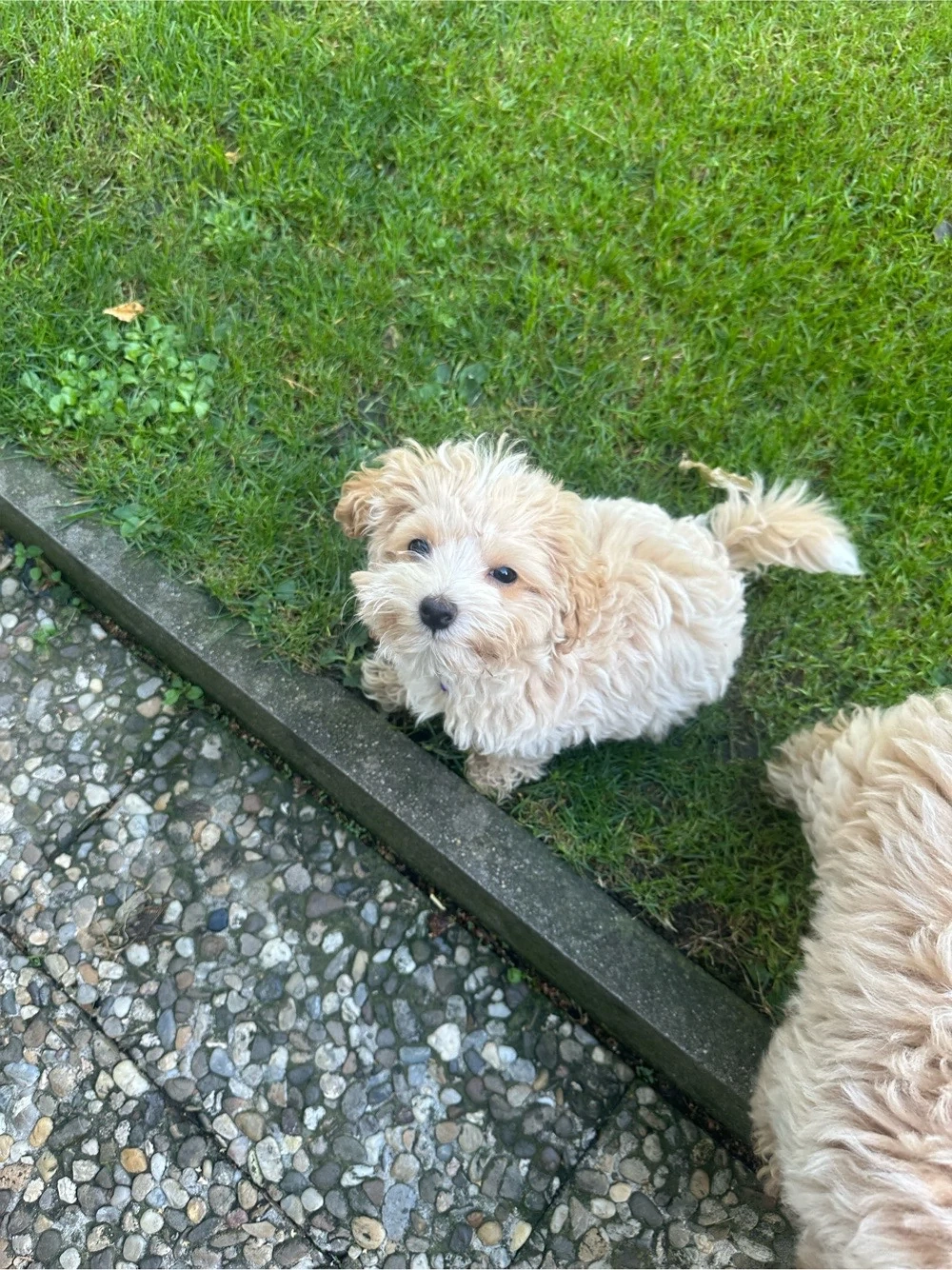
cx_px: 476
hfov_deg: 56.8
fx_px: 880
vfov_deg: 71.6
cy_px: 635
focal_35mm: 24
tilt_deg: -68.8
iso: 64
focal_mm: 6.86
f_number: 1.78
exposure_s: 1/173
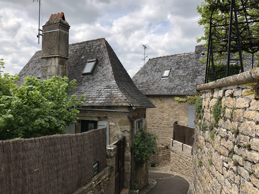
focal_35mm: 28
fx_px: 209
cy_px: 97
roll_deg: -0.6
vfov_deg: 49.7
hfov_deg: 63.4
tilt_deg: +0.5
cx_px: 130
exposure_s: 1/1548
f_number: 1.8
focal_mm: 4
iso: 20
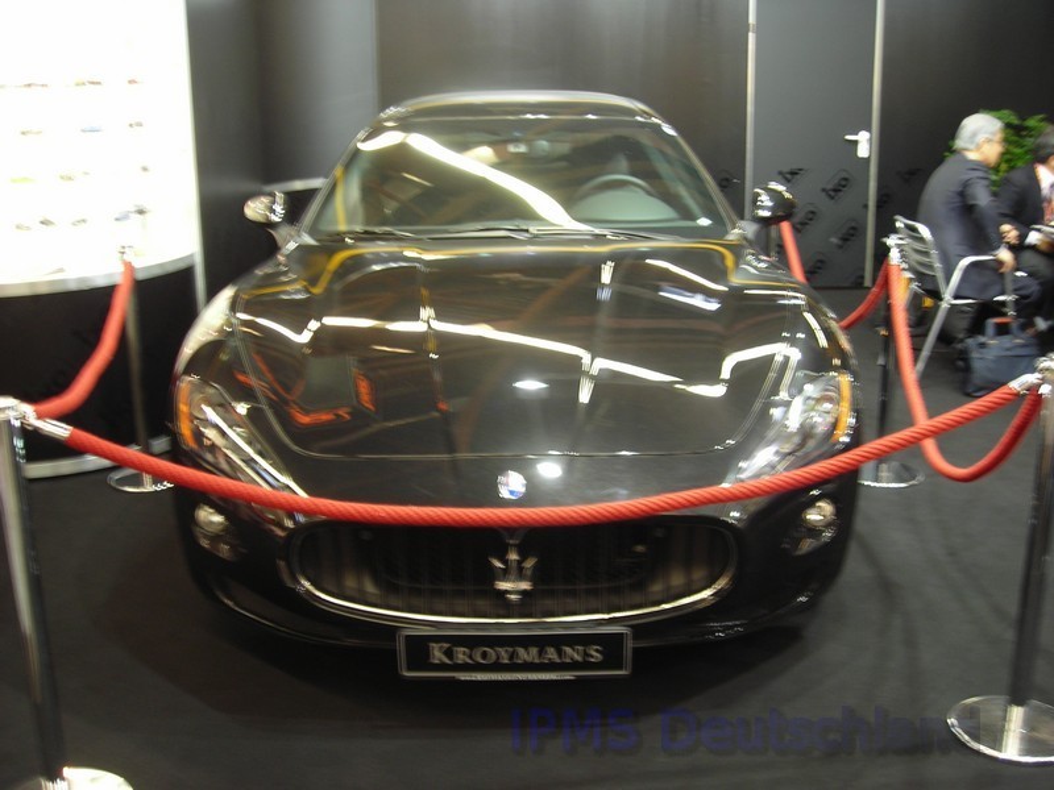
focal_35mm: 38
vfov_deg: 37.7
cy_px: 395
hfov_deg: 49.0
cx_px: 527
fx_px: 1157
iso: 77
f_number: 3.2
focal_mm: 6.3
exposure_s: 1/3.9
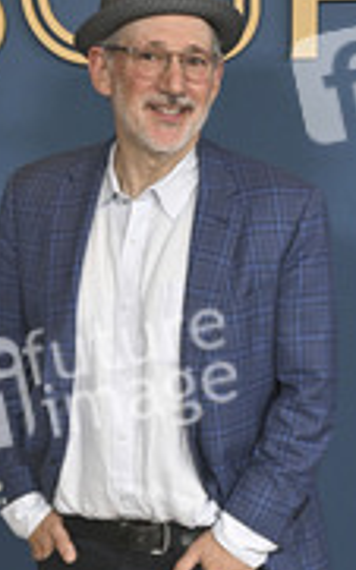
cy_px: 542
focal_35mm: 106
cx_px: 167
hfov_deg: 12.3
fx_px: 1647
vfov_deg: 19.2
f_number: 5.6
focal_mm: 47
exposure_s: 1/320
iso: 2000
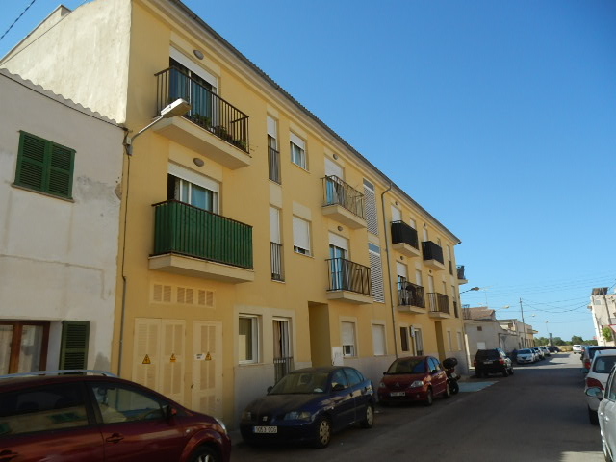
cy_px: 231
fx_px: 445
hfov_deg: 69.4
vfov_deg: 54.9
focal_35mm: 25
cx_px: 308
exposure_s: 1/1250
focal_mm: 4.5
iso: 125
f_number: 3.2
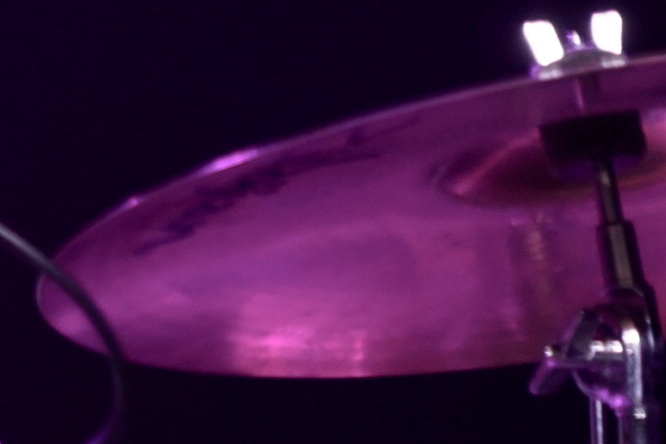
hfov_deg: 1.9
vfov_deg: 1.3
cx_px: -675
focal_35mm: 1096
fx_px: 20274
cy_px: 267
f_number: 6.3
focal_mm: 240
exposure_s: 1/20
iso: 1600
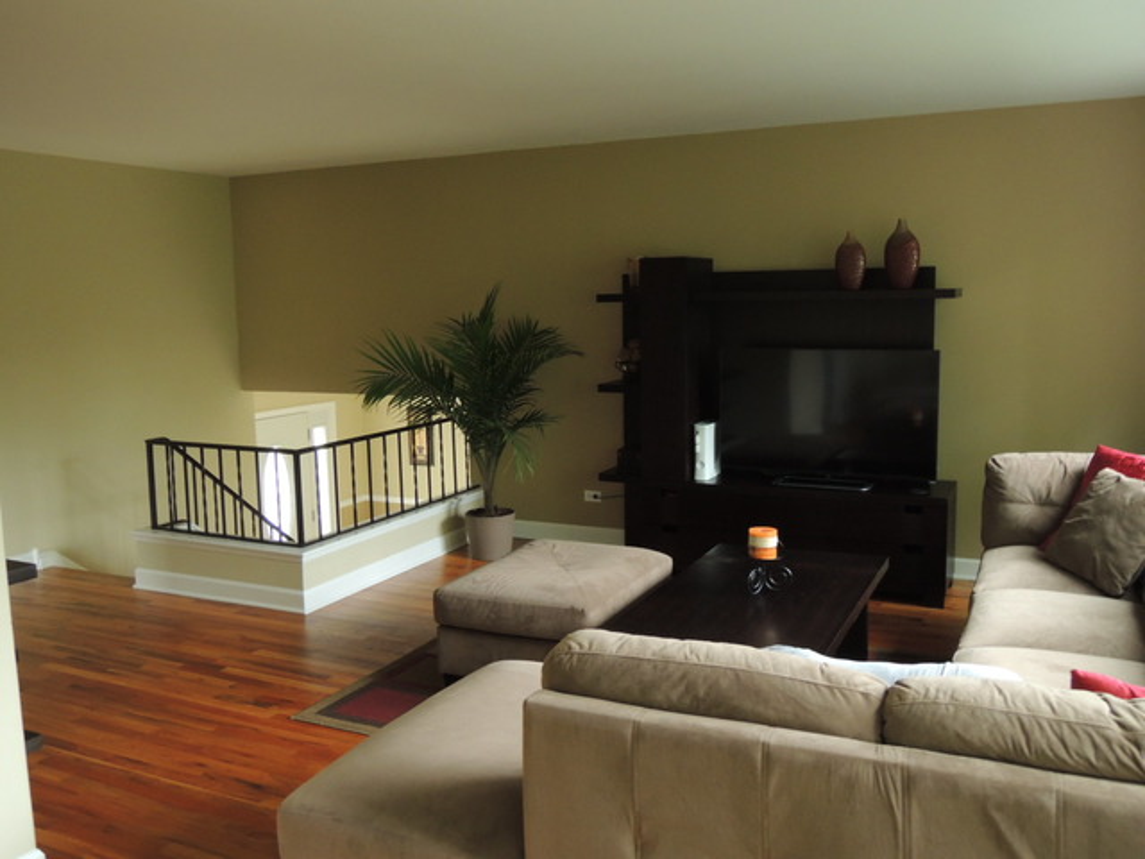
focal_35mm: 31
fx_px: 1025
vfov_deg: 45.4
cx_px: 572
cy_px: 430
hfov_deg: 58.4
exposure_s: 1/25
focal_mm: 5.5
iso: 400
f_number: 3
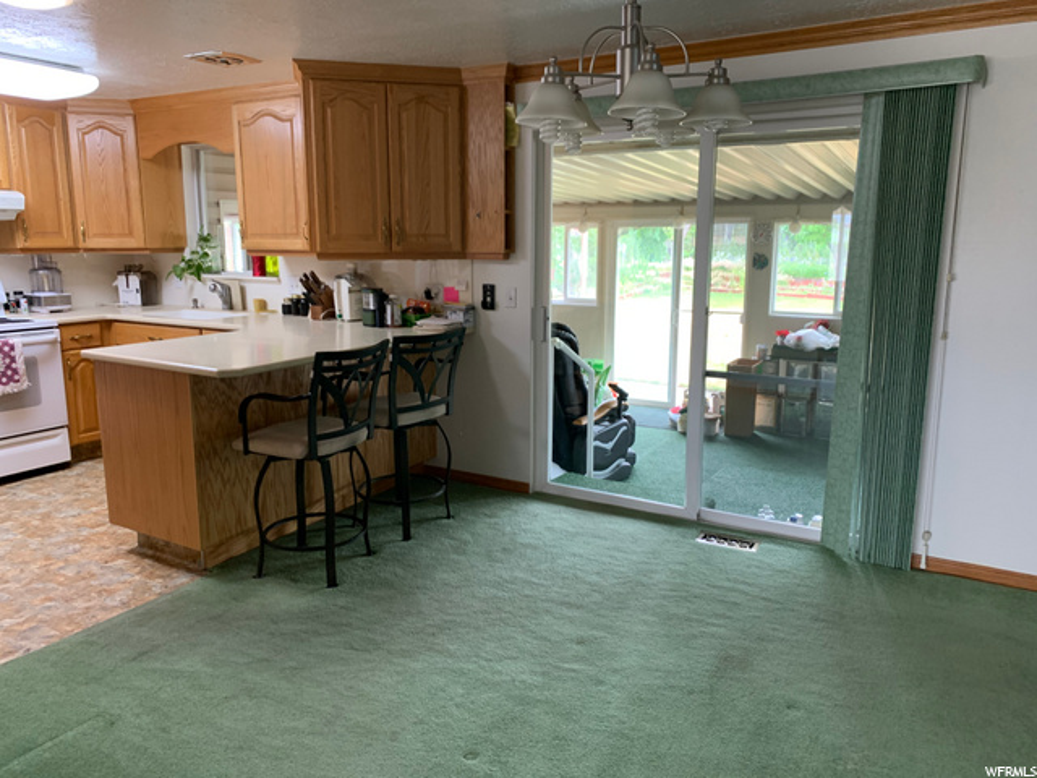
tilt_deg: -9.9
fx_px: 779
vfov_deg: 53.1
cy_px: 389
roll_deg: -0.6
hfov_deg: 67.3
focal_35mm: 26
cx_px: 518
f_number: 1.8
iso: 160
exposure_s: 1/60
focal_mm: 4.25
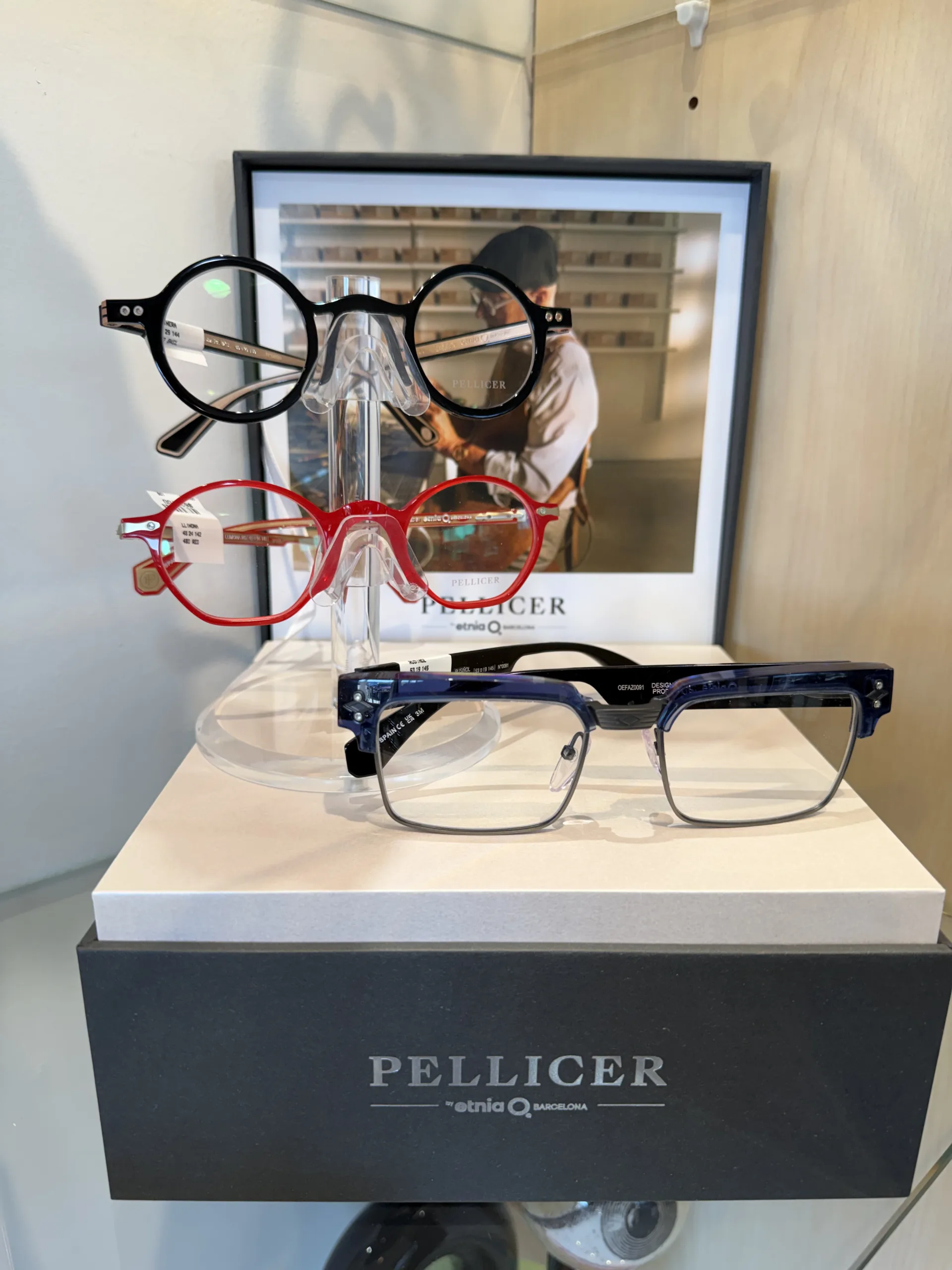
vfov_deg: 71.6
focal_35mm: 24
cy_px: 635
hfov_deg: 56.8
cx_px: 476
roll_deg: -0.9
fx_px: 880
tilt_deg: -17.0
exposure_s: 1/120
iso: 80
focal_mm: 6.76
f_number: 1.78
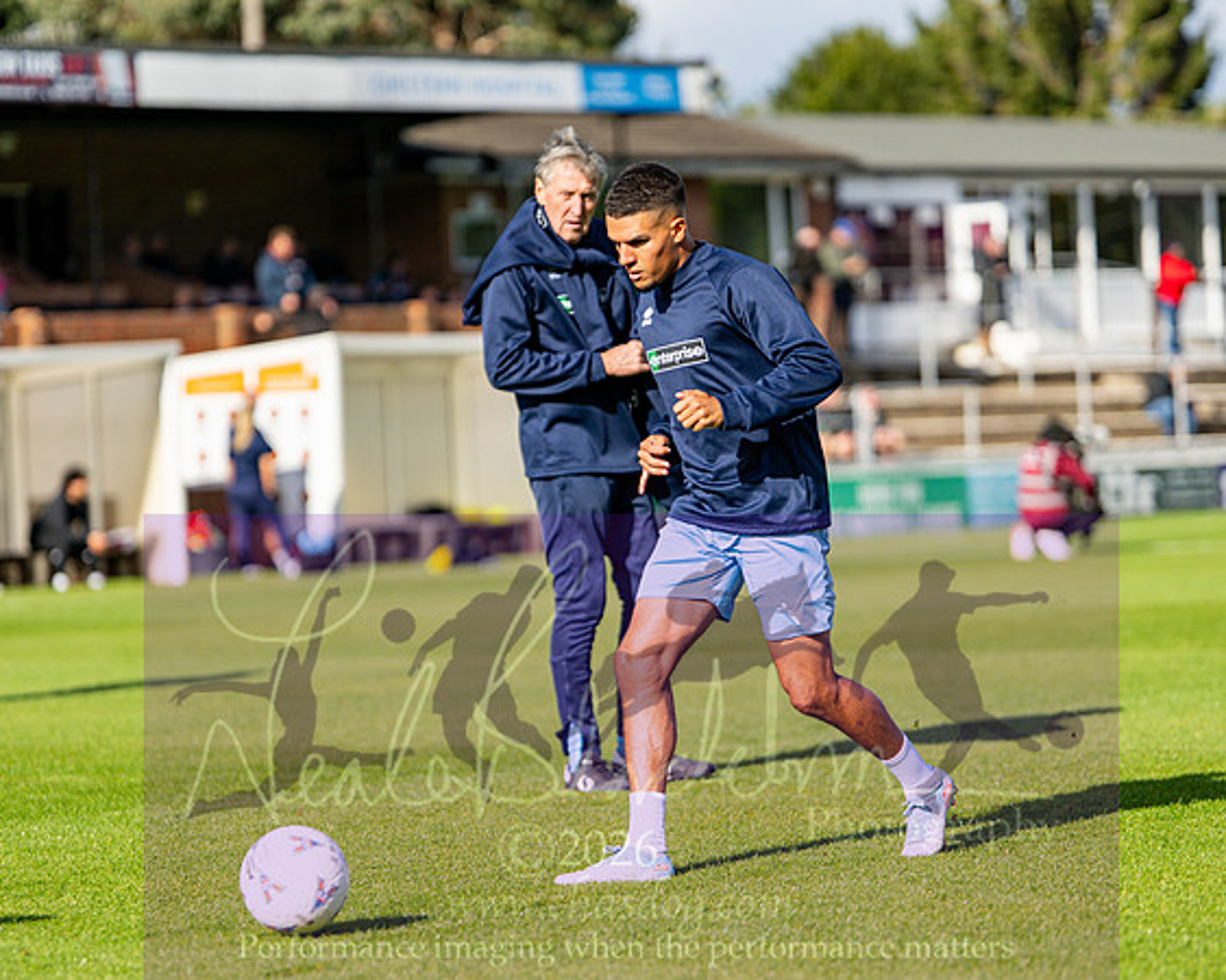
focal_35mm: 143
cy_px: 490
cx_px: 613
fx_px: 5190
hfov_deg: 13.5
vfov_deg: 10.8
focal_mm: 85
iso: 100
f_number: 1.4
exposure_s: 1/8000
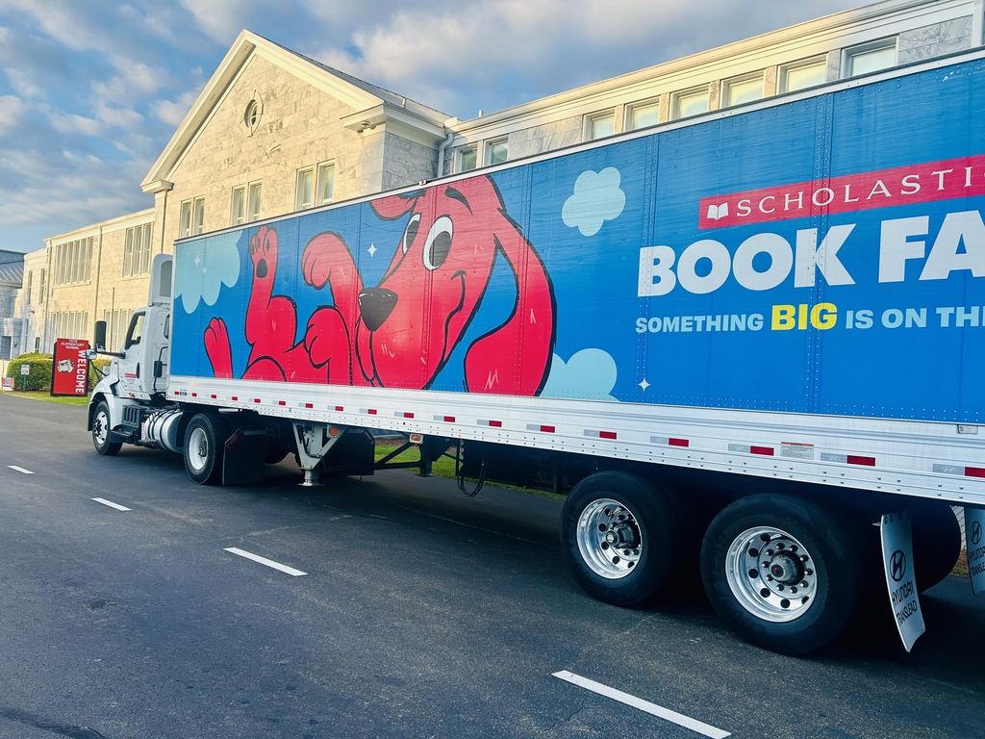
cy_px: 370
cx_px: 492
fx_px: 740
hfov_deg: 67.3
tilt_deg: +0.7
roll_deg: -3.4
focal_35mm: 26
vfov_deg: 53.1
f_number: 1.5
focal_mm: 5.7
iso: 50
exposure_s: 1/1171
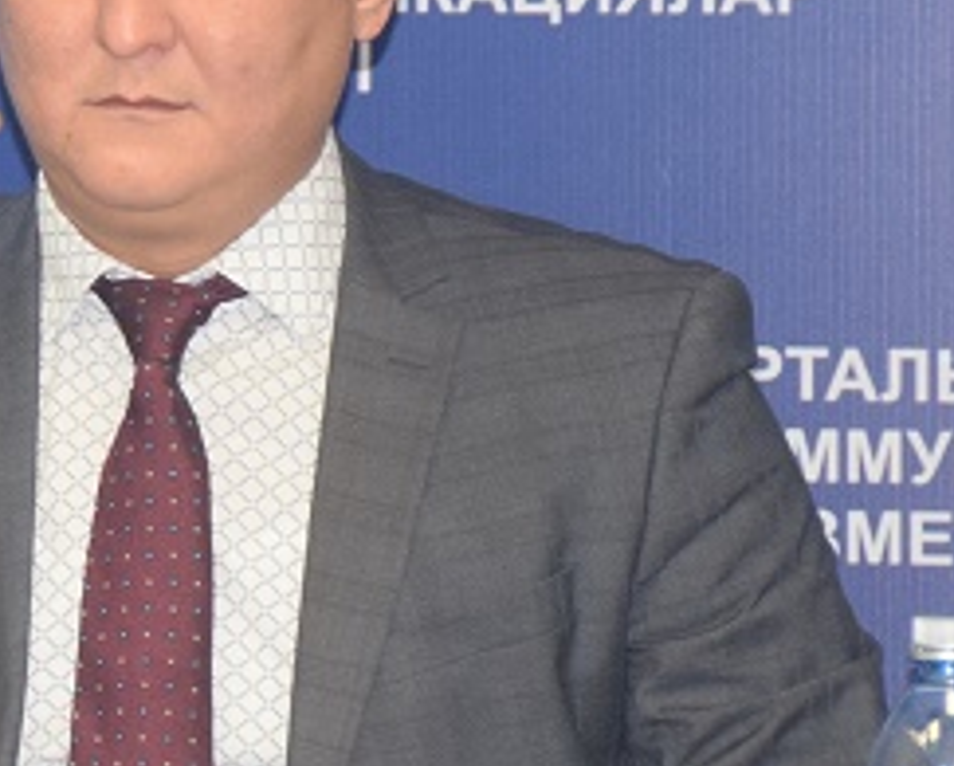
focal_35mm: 463
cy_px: 255
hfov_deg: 4.1
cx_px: -718
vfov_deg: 3.4
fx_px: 13088
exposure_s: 1/60
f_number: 5.3
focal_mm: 80
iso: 1000
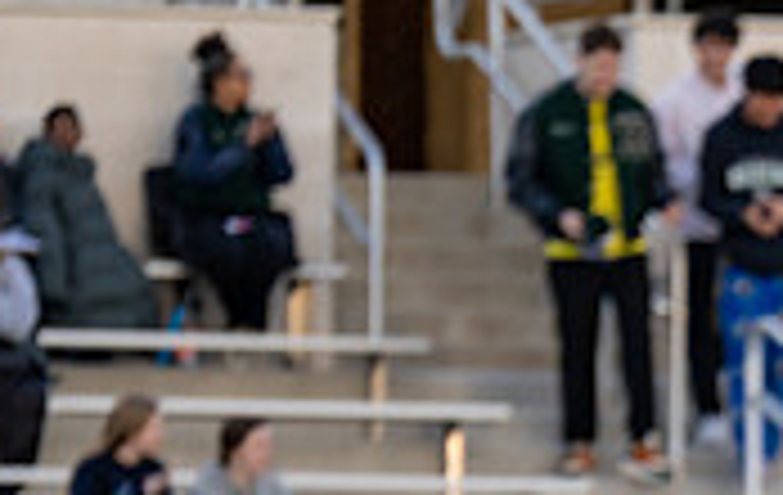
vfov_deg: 1.4
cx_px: 1206
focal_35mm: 954
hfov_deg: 2.2
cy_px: 1026
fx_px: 20424
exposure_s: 1/1250
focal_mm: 200
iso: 320
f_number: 2.8
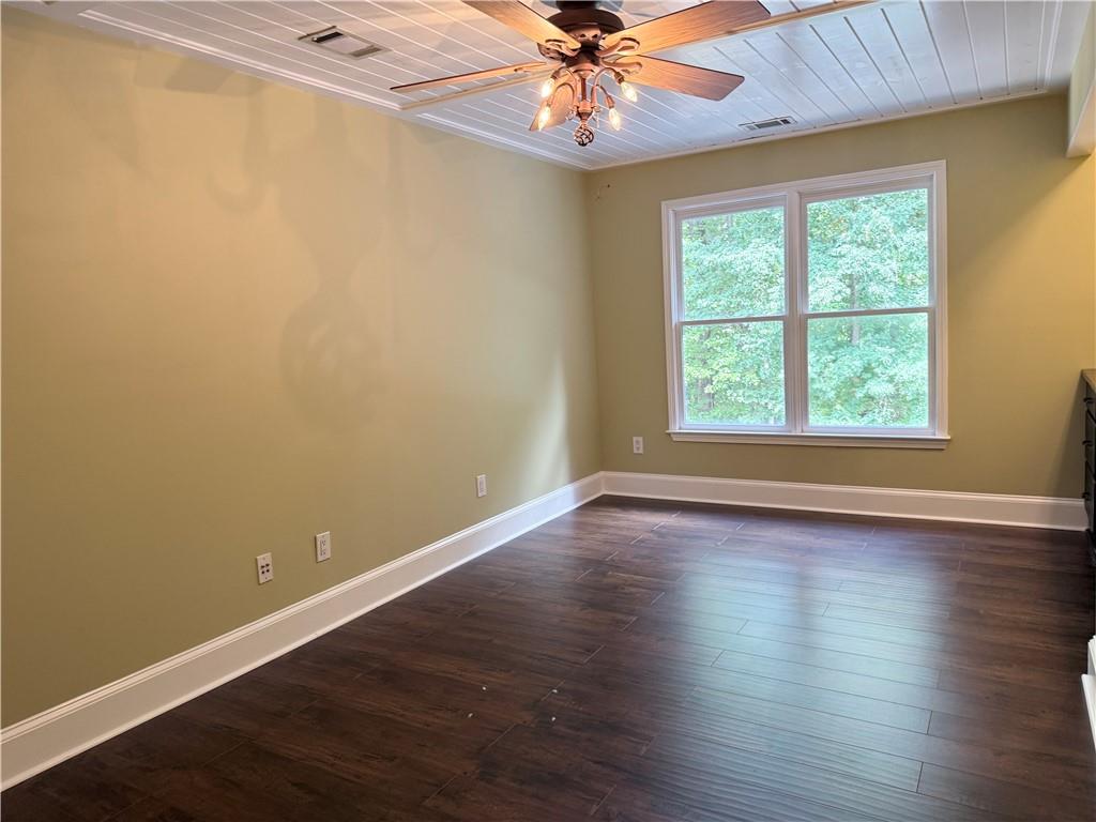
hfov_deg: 71.6
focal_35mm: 24
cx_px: 548
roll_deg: +3.1
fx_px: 760
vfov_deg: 56.8
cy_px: 411
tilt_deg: -5.6
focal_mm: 6.76
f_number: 1.78
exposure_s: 1/60
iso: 125
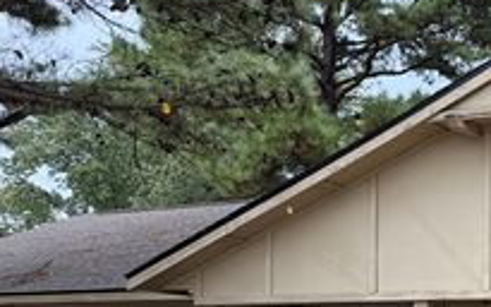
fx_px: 829
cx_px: 556
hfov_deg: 29.4
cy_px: 337
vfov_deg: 20.0
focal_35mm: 62
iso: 100
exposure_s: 1/521
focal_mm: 6.76
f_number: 1.78
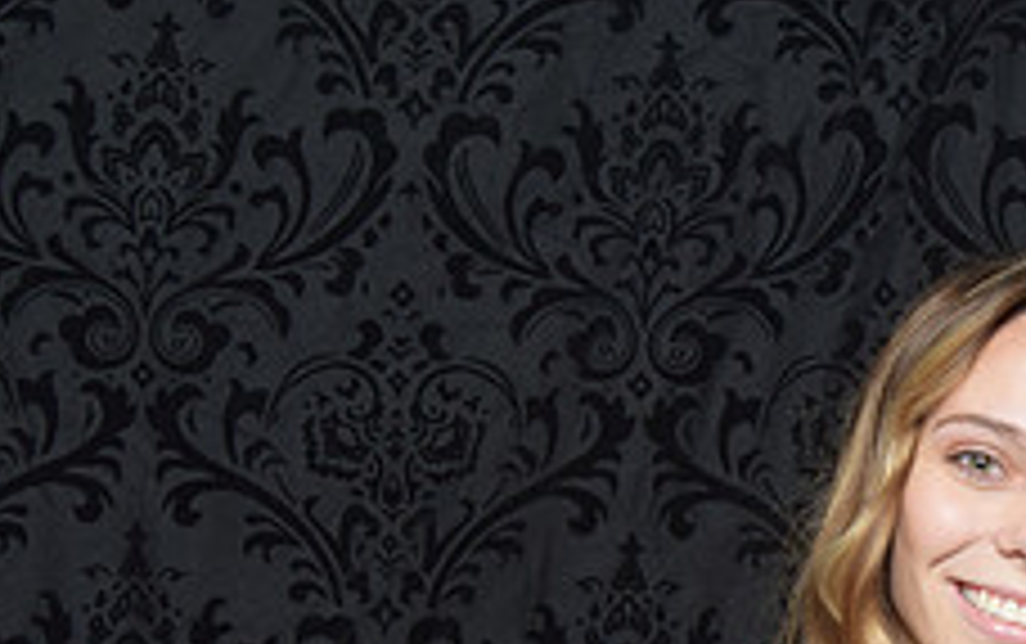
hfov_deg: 19.8
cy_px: 822
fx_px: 2827
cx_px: 1076
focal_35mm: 101
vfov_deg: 12.6
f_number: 20
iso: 500
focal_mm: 26
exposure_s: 1/60
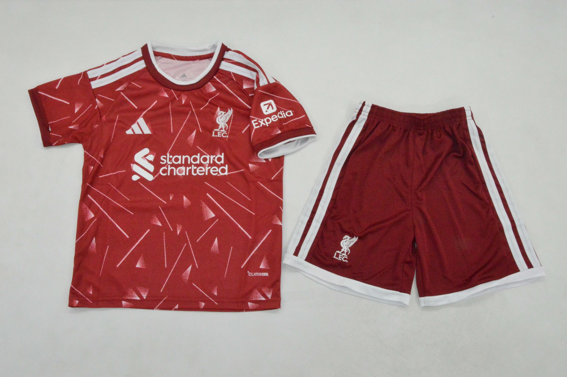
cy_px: 188
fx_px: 496
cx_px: 284
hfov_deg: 59.5
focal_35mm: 32
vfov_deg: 41.6
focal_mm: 21
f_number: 25
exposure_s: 1/200
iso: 6400
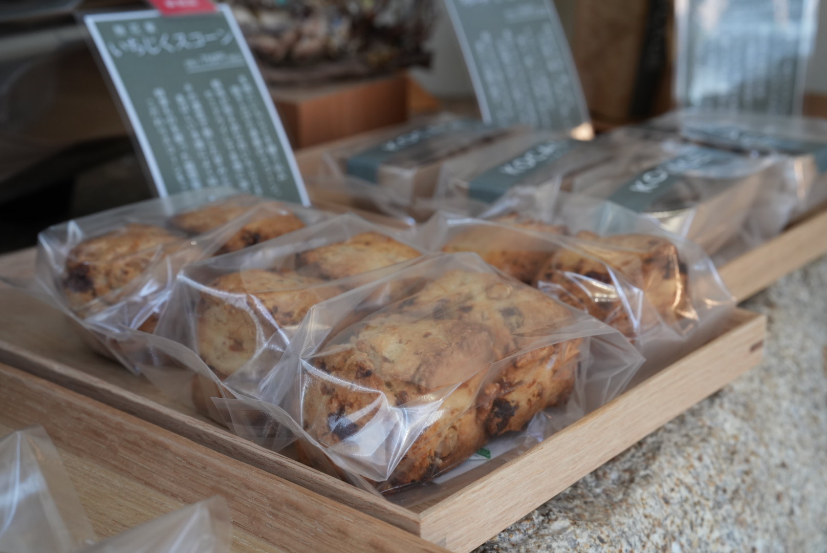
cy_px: 276
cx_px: 414
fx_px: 1149
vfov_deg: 27.0
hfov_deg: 39.6
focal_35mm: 50
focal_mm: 50
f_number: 8
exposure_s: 1/50
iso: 1600
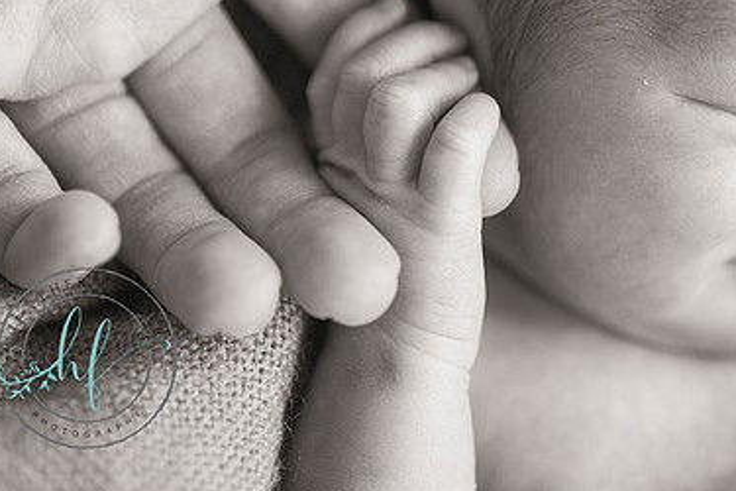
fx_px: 2842
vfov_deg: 9.9
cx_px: 493
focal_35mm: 139
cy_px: 155
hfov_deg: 14.7
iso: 1250
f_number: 0.86
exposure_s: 1.1
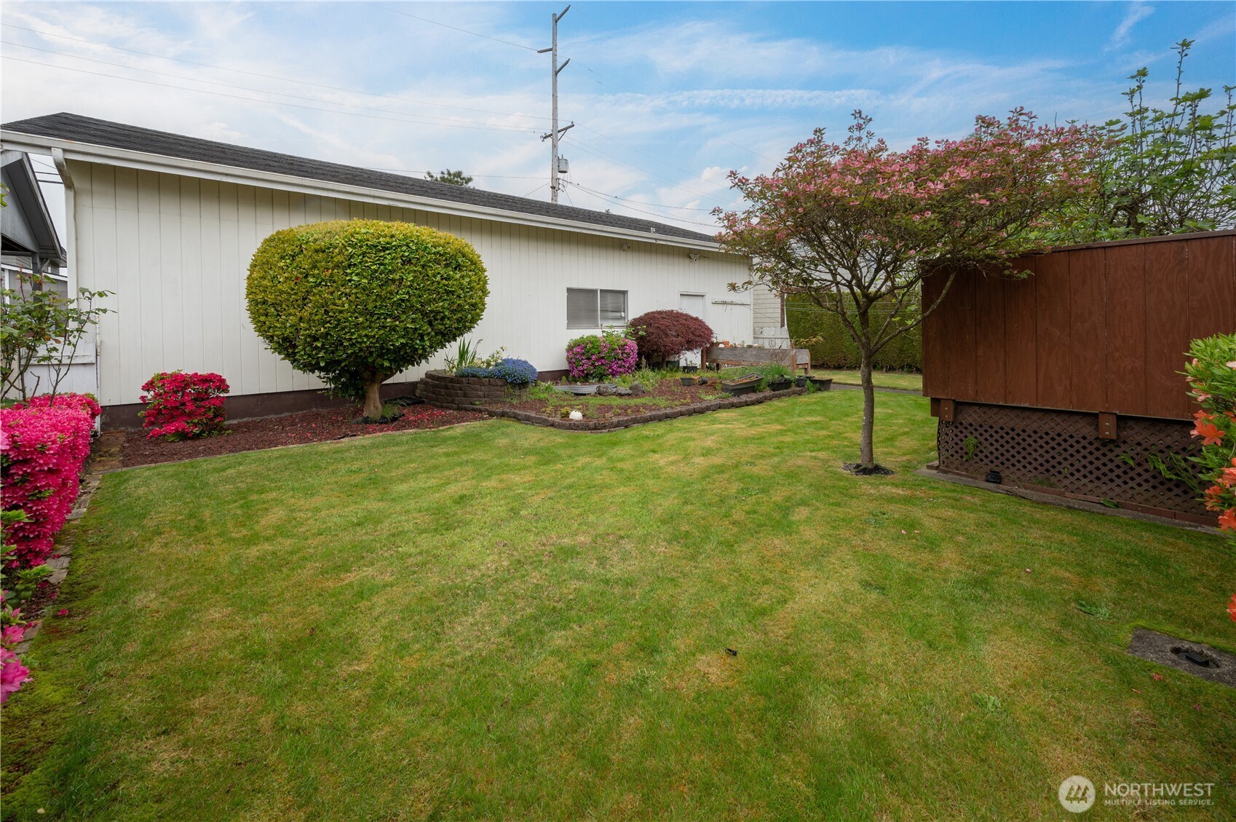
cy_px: 411
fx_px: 480
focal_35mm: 14
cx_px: 618
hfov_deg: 104.3
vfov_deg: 81.1
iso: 100
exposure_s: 1/30
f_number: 9
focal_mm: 14
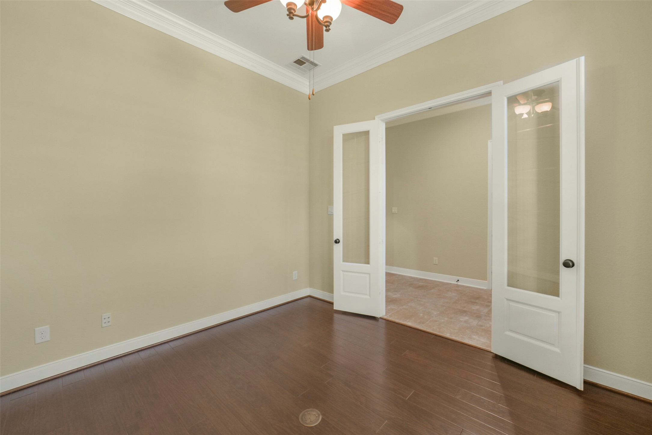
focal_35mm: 14
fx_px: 254
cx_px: 326
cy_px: 218
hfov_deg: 104.2
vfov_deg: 81.2
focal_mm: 14
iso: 500
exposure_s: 1/30
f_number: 5
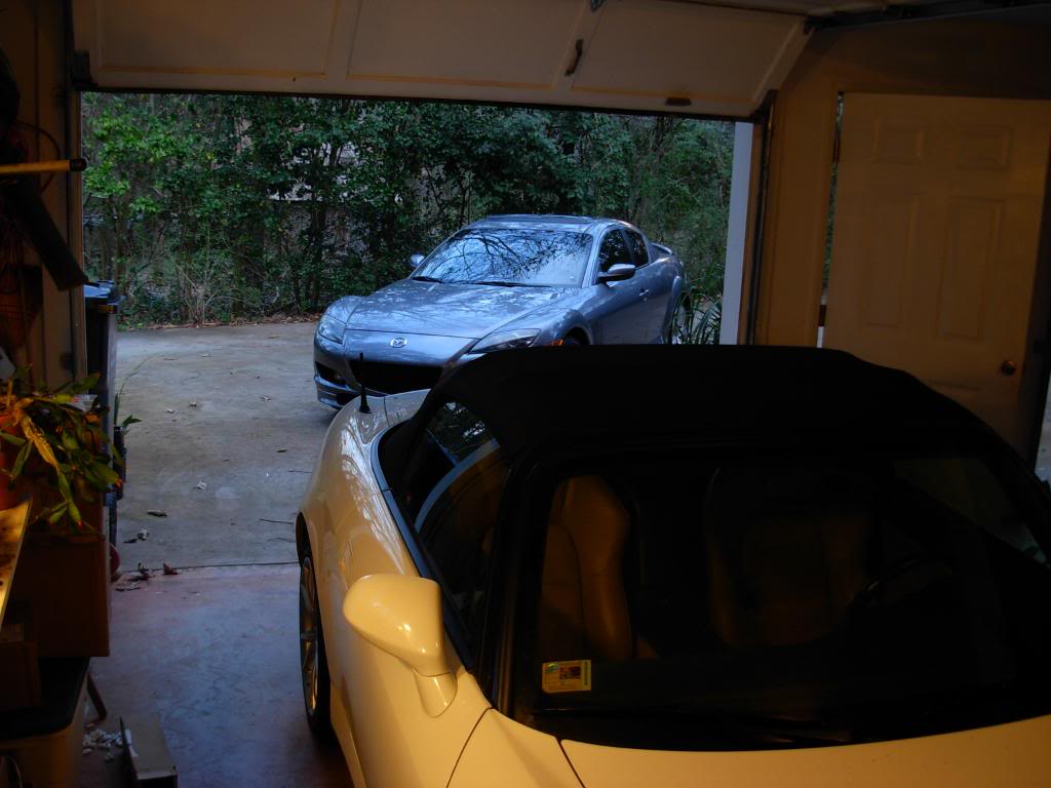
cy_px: 394
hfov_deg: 49.0
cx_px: 526
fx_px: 1154
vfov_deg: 37.7
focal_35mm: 38
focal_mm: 6.3
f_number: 2.9
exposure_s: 1/14.2
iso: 79
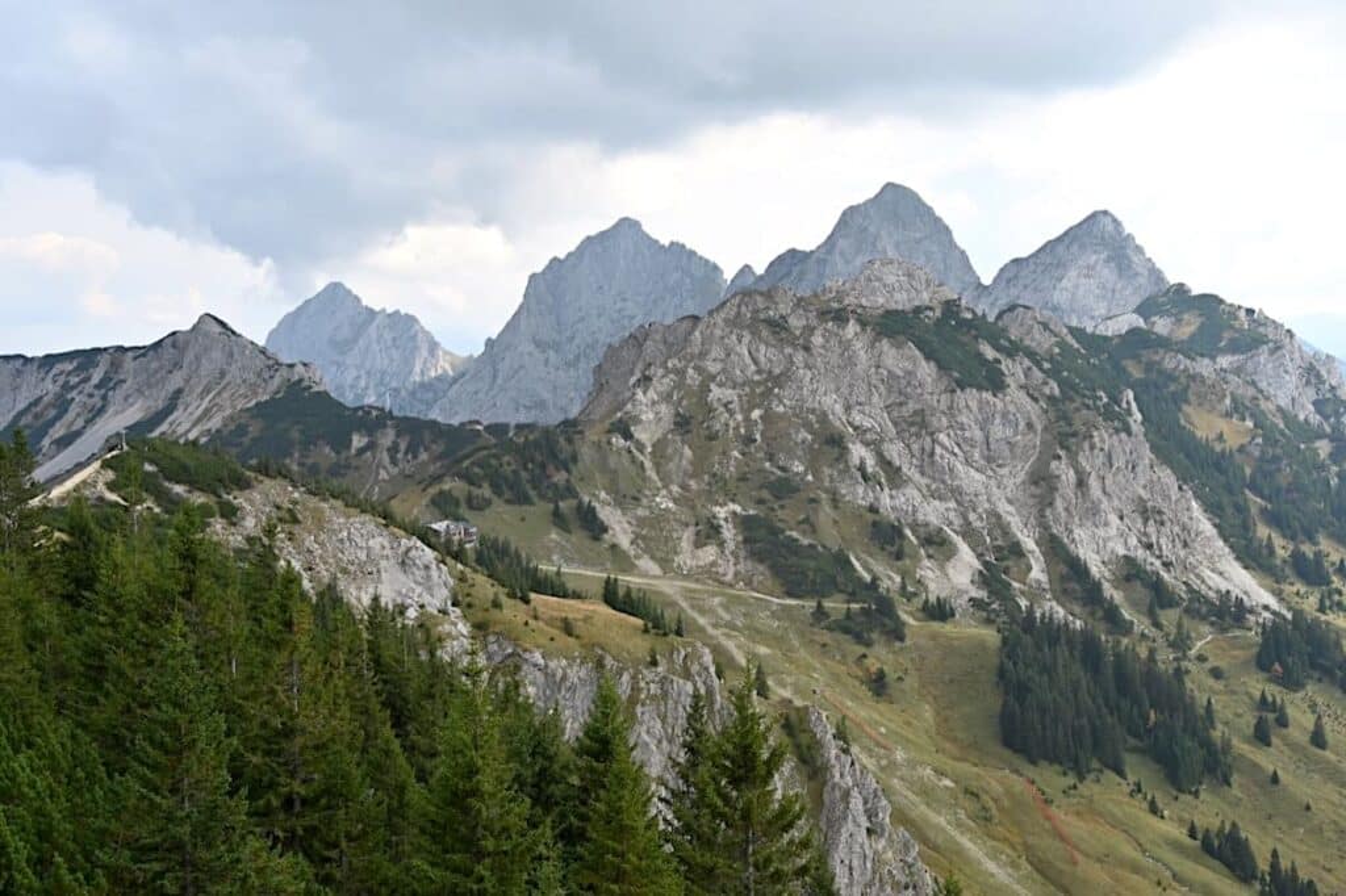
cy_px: 448
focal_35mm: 30
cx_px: 673
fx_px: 1140
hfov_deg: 61.1
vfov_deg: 42.9
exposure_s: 1/250
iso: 100
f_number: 5.6
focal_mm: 30.5
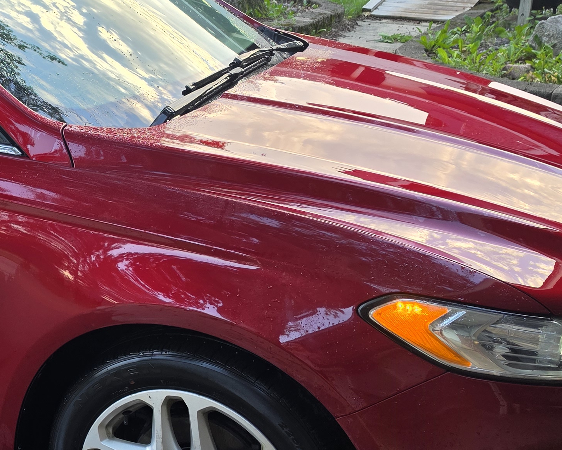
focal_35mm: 62
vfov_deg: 24.6
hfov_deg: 28.5
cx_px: -8
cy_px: 226
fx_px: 1031
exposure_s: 1/180
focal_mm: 6.5
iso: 40
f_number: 1.4
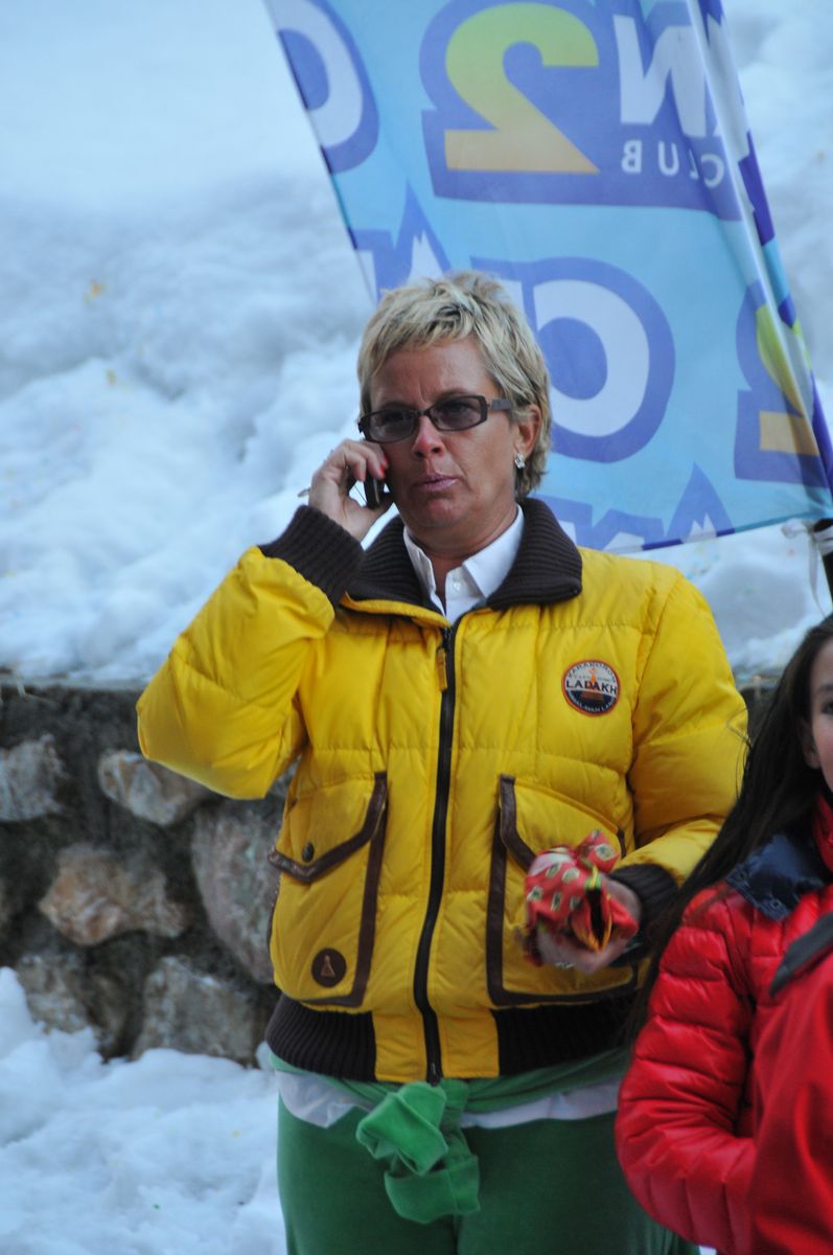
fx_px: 10439
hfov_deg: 4.6
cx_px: 416
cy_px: 628
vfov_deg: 6.9
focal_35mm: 300
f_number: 6.3
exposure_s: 1/60
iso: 640
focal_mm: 200
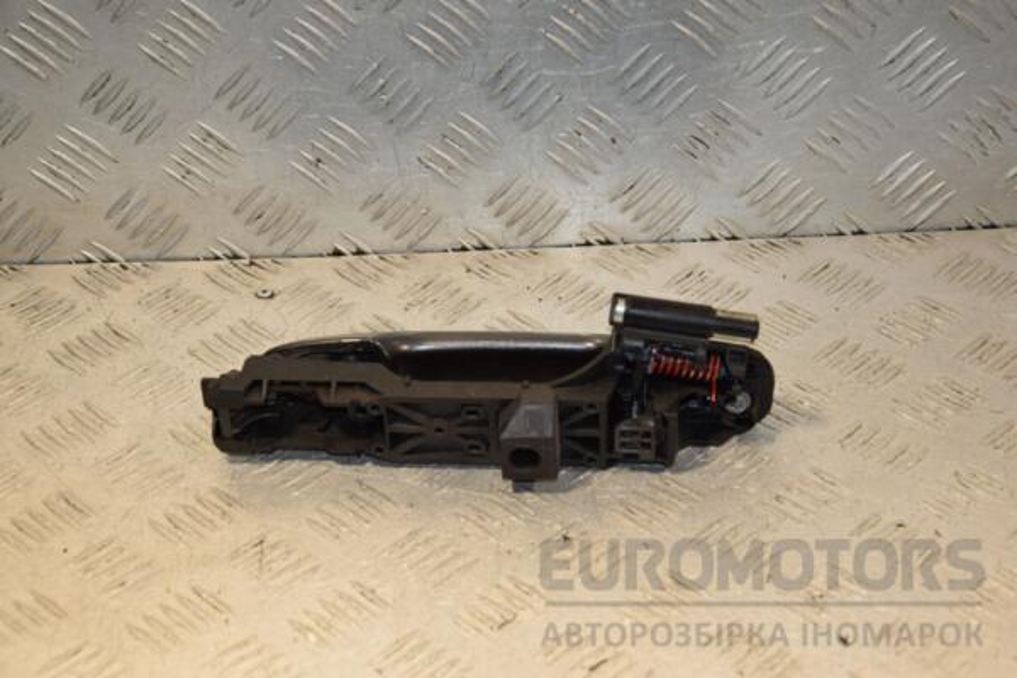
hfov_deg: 27.0
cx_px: 508
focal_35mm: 75
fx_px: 2119
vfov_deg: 18.2
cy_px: 339
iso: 800
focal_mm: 50
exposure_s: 1/200
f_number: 6.3
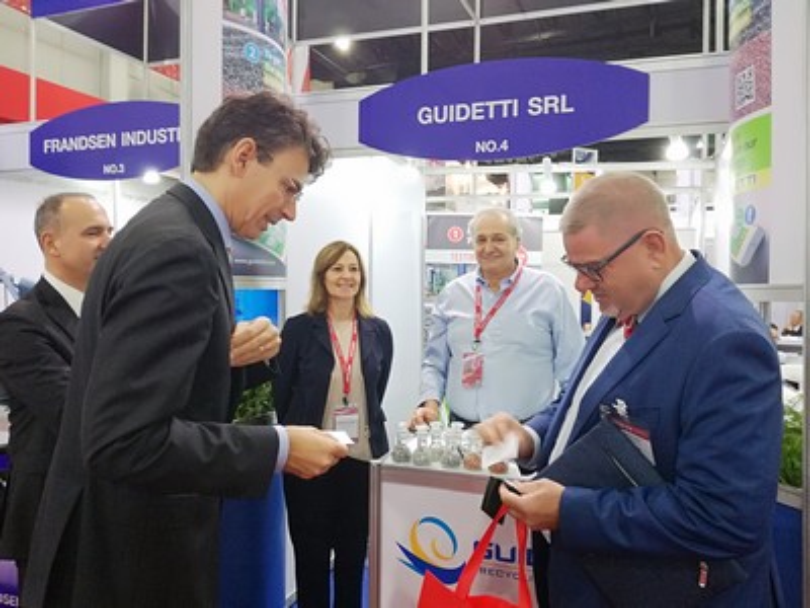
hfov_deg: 65.3
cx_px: 405
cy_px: 304
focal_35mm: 27
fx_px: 632
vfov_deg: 51.4
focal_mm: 3.79
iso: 125
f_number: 2
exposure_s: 1/33.3
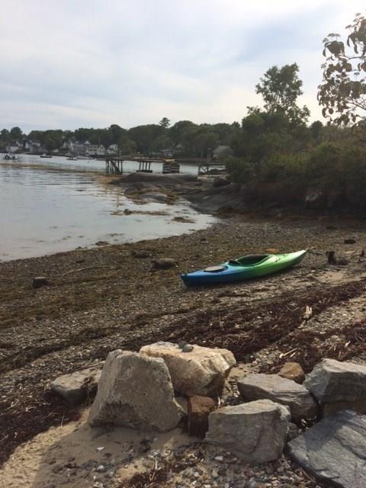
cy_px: 244
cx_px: 183
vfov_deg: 61.7
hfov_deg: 48.2
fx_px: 409
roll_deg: -1.6
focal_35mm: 29
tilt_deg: -6.6
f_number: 2.2
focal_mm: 4.15
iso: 32
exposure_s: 1/3165
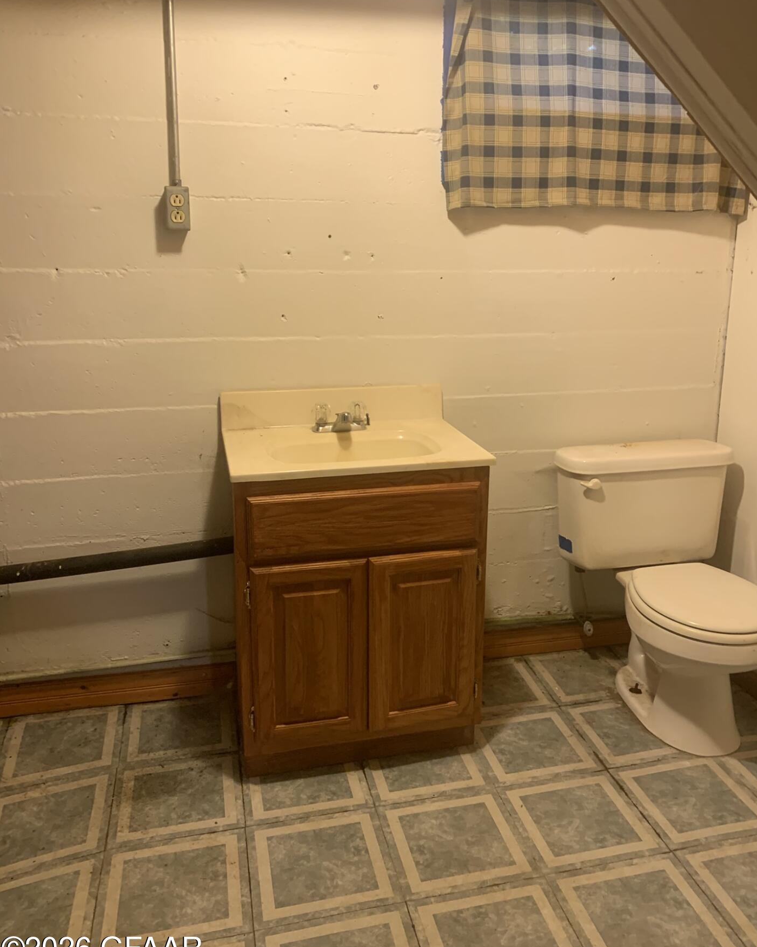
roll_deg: +0.4
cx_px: 404
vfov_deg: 60.4
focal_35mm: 29
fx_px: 812
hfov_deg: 49.9
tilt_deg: -14.7
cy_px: 457
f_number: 1.8
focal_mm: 4.25
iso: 200
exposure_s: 1/60
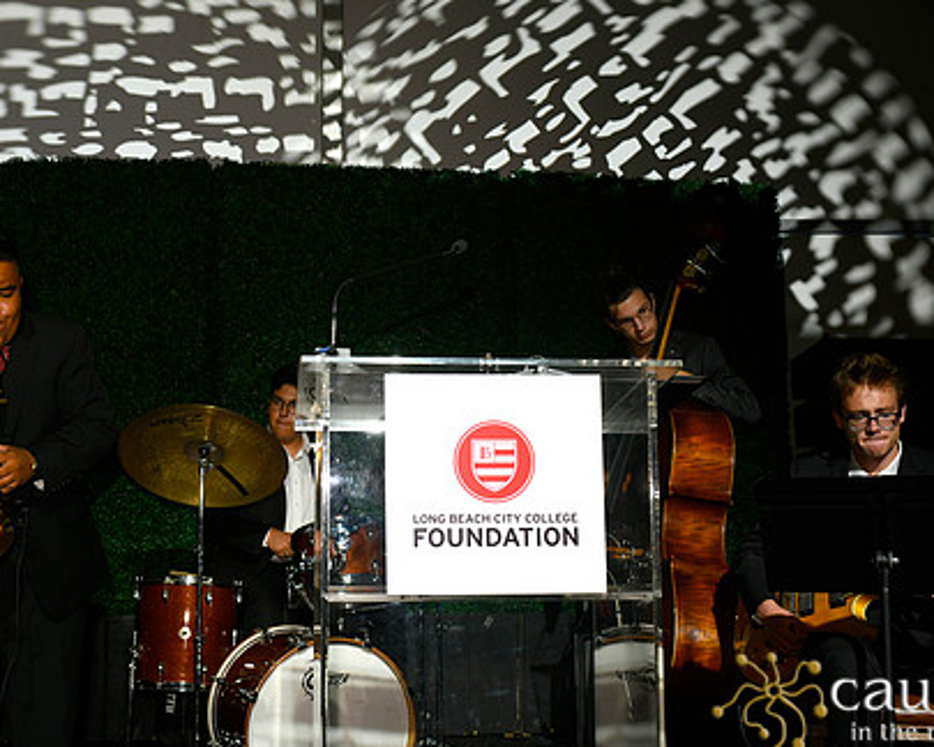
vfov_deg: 34.9
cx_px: 374
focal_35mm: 43
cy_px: 356
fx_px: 1189
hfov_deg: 42.7
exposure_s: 1/160
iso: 640
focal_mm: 32
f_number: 5
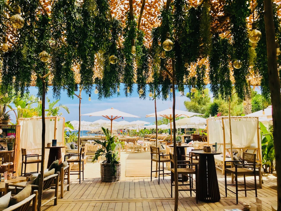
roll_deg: +0.1
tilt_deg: +8.3
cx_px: 140
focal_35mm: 28
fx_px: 227
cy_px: 106
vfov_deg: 49.7
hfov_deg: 63.4
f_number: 1.8
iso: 20
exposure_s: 1/2907
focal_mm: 3.99
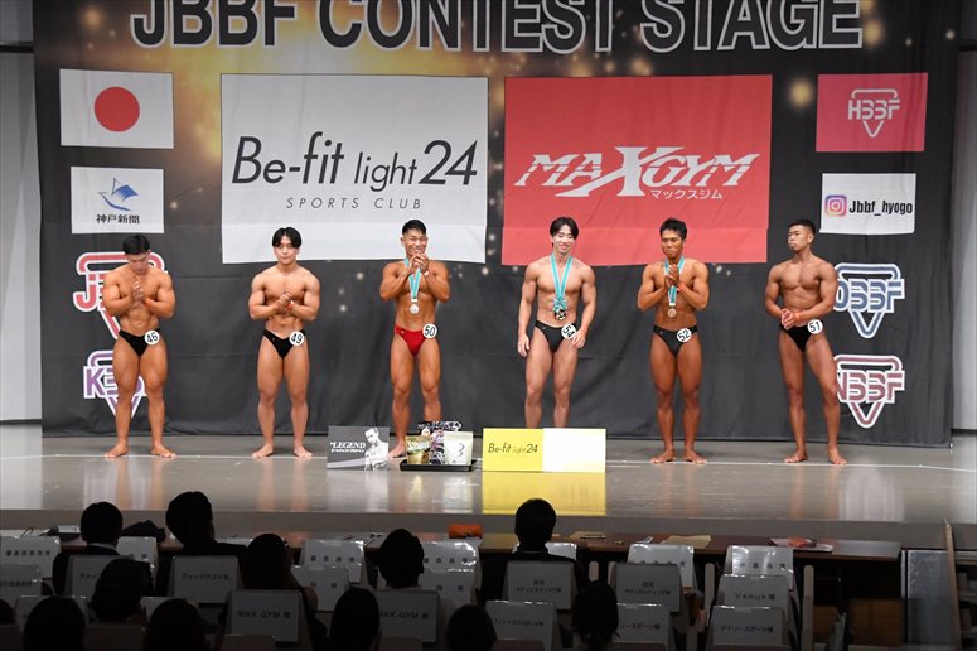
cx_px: 488
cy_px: 326
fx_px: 2523
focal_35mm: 93
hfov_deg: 21.9
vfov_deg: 14.7
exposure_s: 1/400
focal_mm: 62
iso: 6400
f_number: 5.6
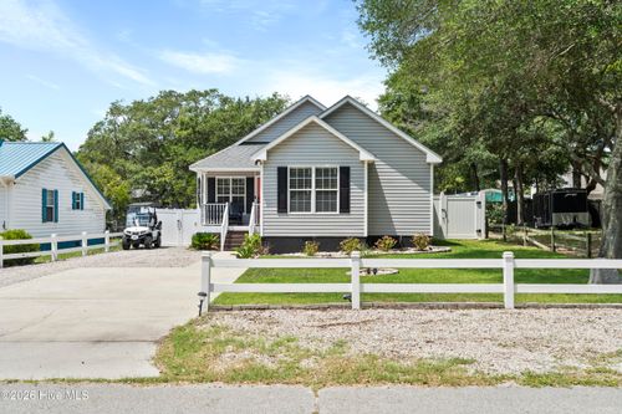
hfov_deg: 54.5
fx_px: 604
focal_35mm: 35
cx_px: 311
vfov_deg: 37.8
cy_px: 207
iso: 100
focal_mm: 35
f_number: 8
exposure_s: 1/500
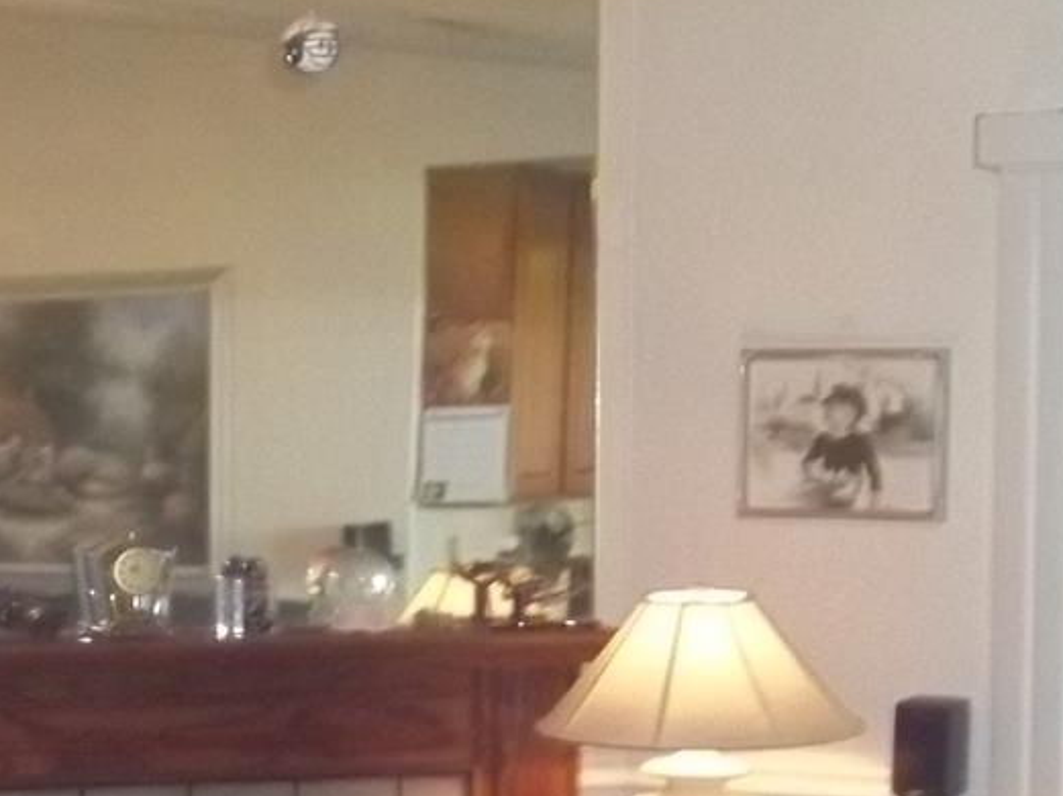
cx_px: 139
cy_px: 712
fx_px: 2915
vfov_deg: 15.4
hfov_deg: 20.3
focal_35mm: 95
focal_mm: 5.9
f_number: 3.3
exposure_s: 1/30
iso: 400
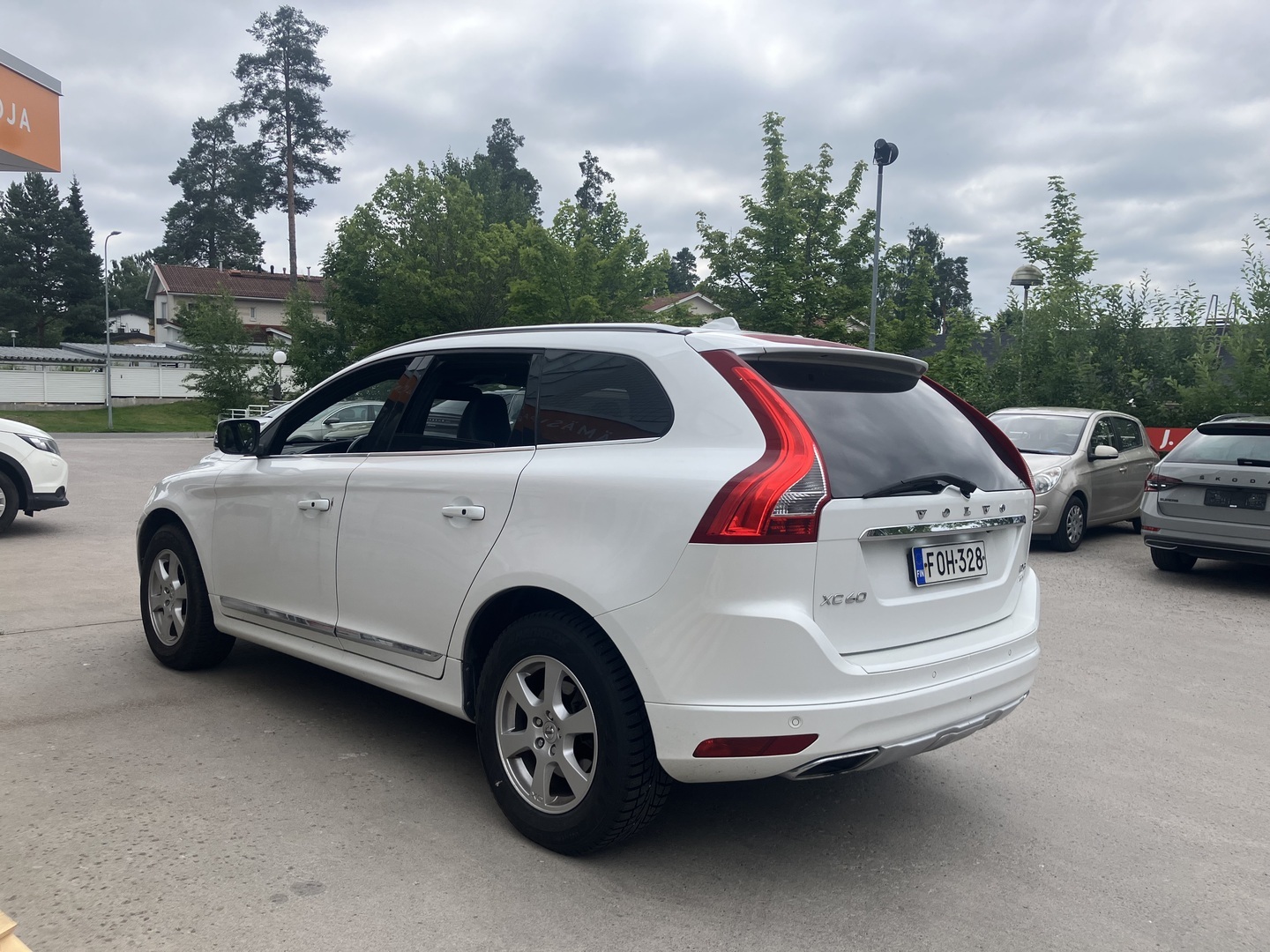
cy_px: 476
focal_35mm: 28
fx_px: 1027
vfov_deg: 49.7
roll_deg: -1.3
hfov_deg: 63.4
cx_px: 635
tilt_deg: -4.7
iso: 32
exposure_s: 1/1869
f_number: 1.8
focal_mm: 3.99
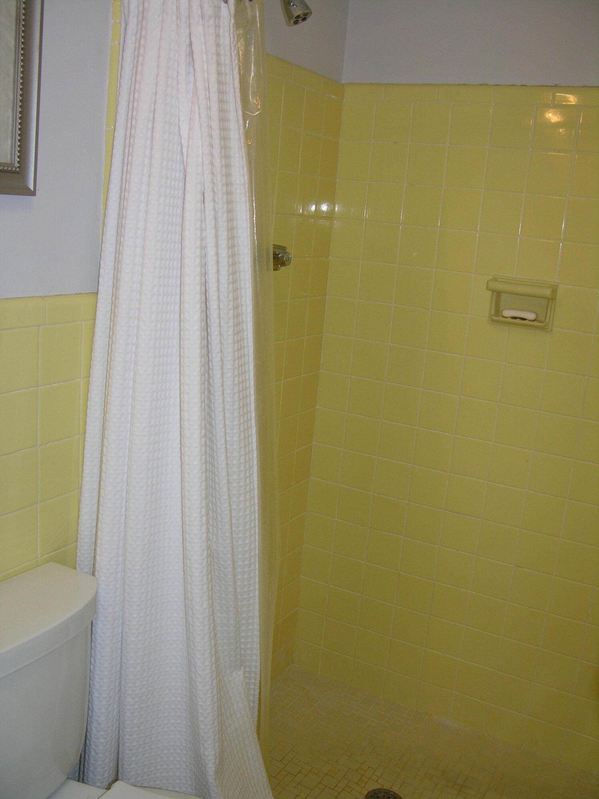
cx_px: 300
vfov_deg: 52.6
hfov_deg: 40.7
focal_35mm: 35
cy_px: 400
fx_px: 808
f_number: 2.8
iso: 100
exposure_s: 1/60.1
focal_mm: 8.9
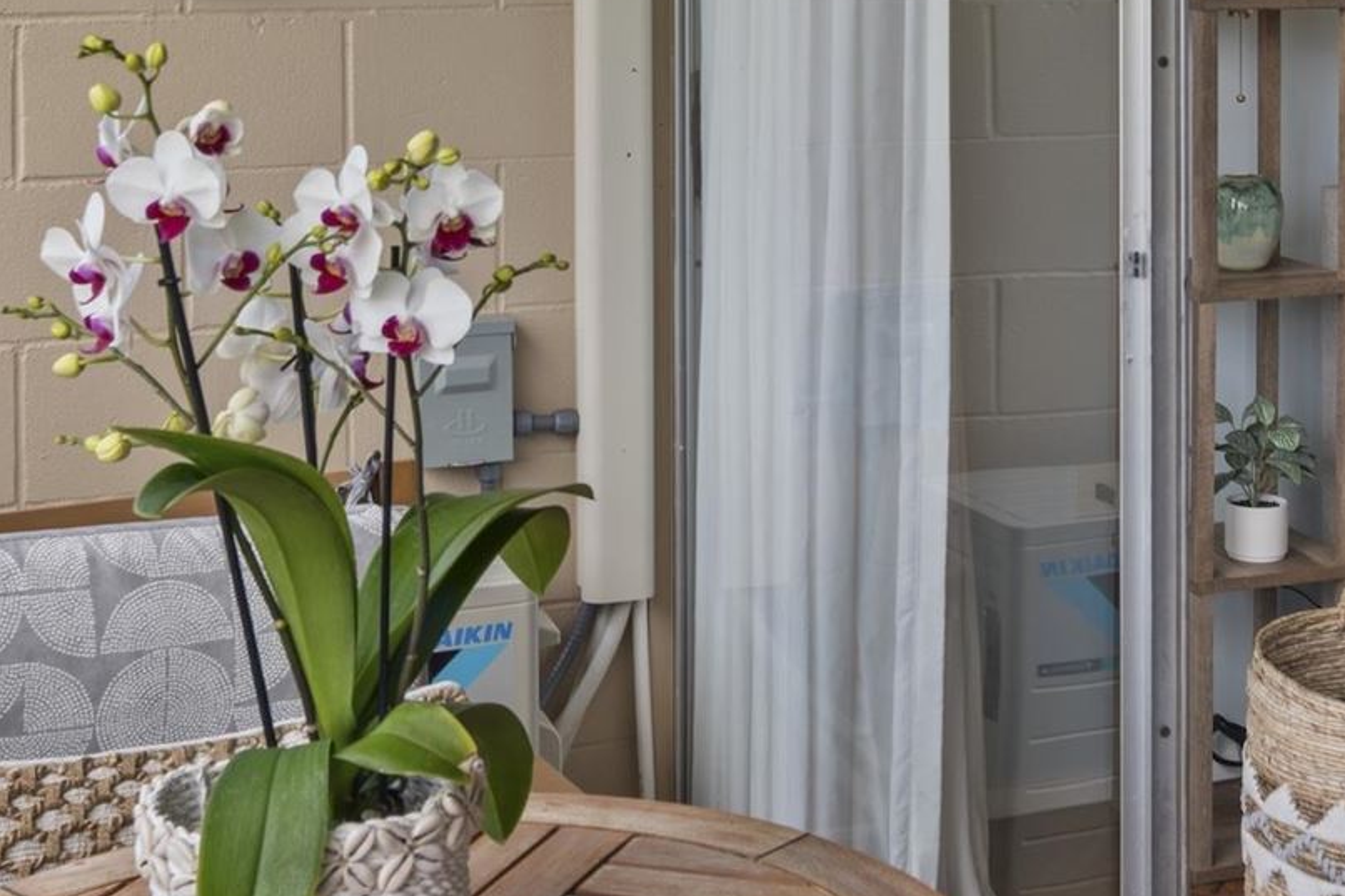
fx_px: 2278
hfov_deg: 32.7
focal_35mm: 61
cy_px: -50
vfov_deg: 21.3
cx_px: 879
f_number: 8
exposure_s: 1/13
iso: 100
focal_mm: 16
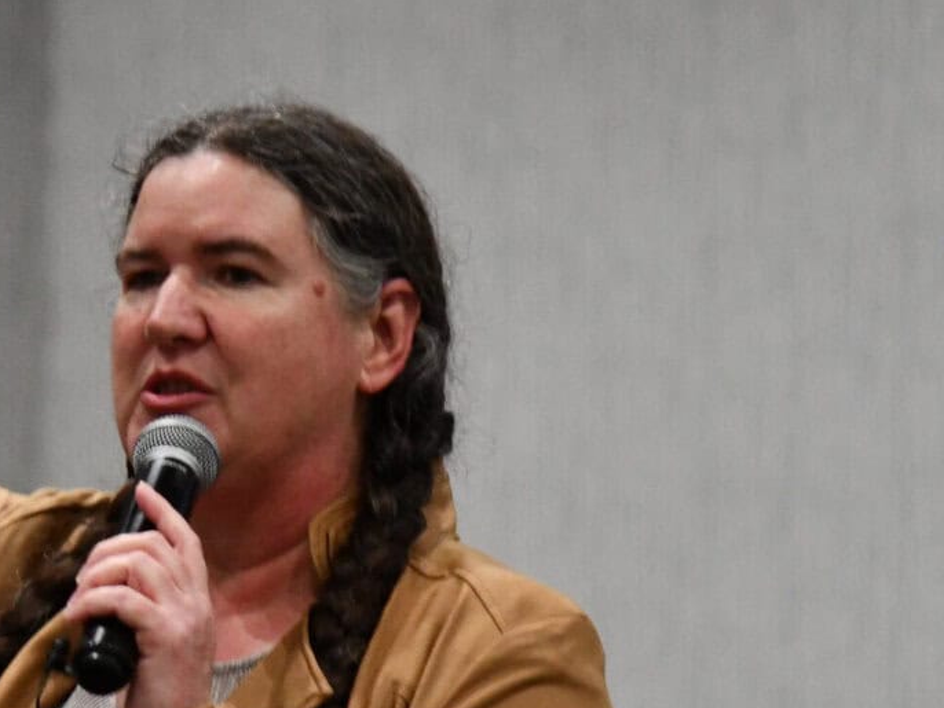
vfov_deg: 4.3
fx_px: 9493
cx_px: 80
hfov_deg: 5.7
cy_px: 533
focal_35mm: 348
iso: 3200
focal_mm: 92
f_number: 4
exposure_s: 1/125
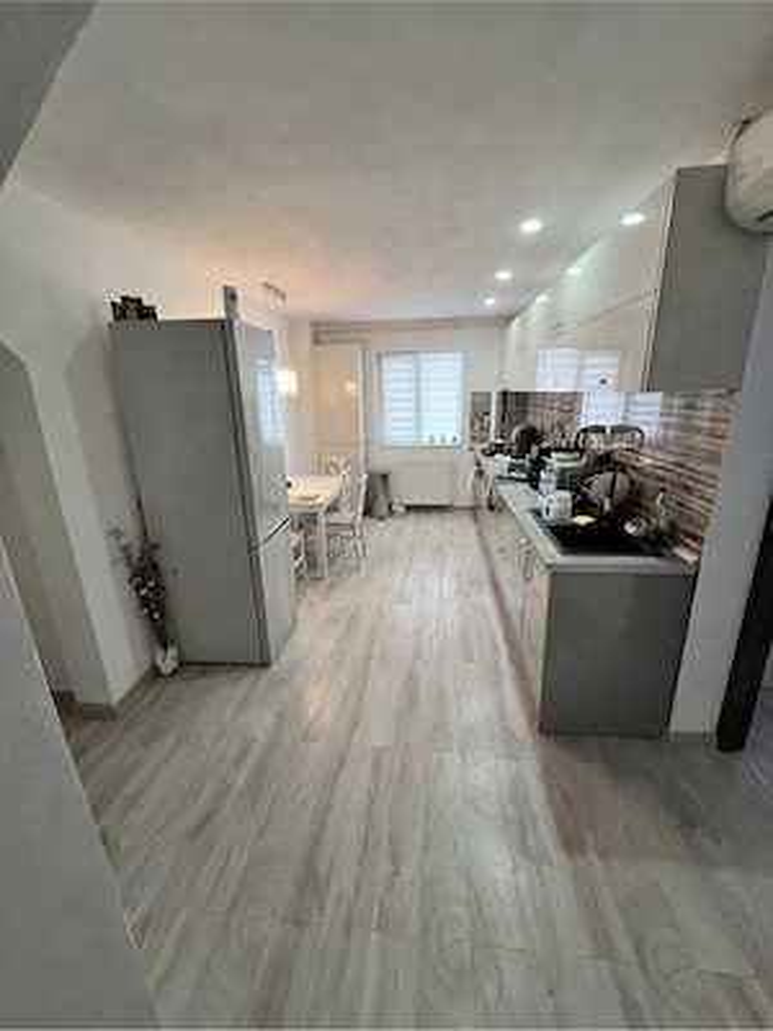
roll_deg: +0.6
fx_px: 387
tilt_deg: -14.7
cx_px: 386
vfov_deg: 106.2
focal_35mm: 13
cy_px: 516
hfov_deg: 89.9
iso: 125
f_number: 1.8
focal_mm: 1.57
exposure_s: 1/50
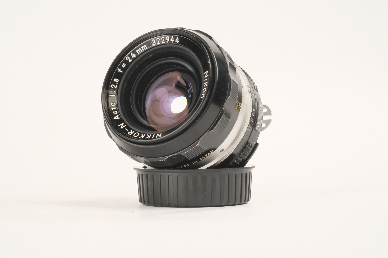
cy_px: 129
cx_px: 194
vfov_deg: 15.2
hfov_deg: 22.6
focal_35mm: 90
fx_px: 970
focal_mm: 60
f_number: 14
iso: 3200
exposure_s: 1/60
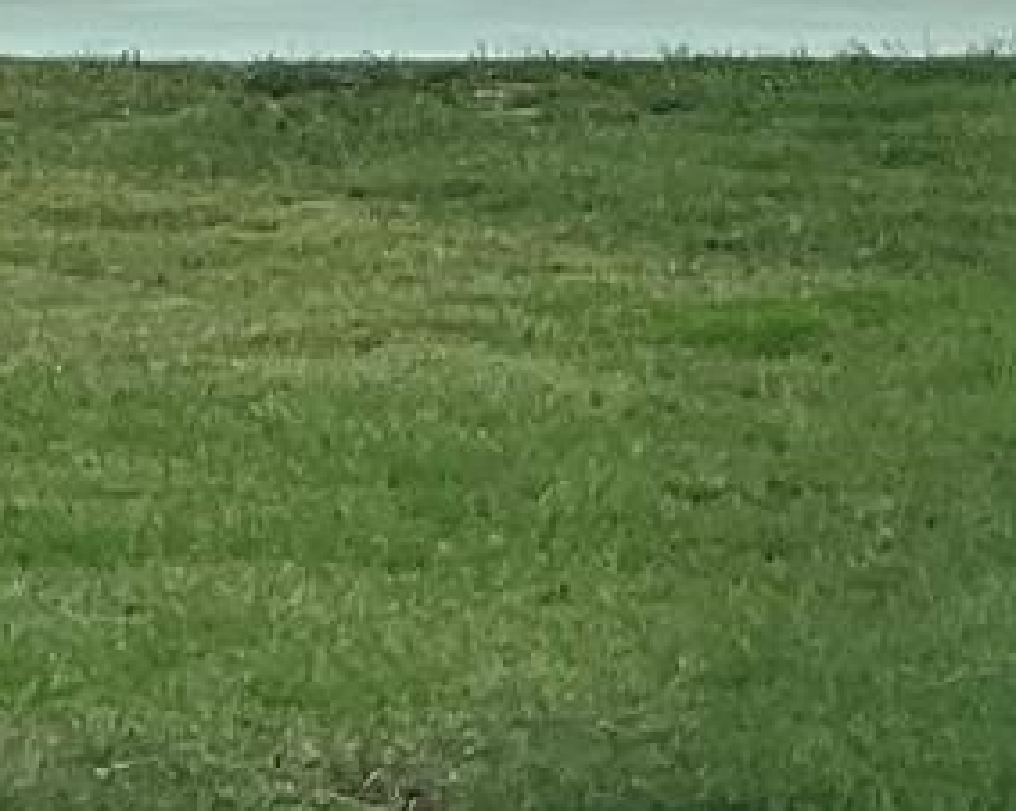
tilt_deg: +4.3
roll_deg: -0.6
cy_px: -1672
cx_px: 1048
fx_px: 13582
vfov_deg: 3.3
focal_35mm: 452
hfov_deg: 4.3
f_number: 2.2
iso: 32
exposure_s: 1/1325
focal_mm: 7.5
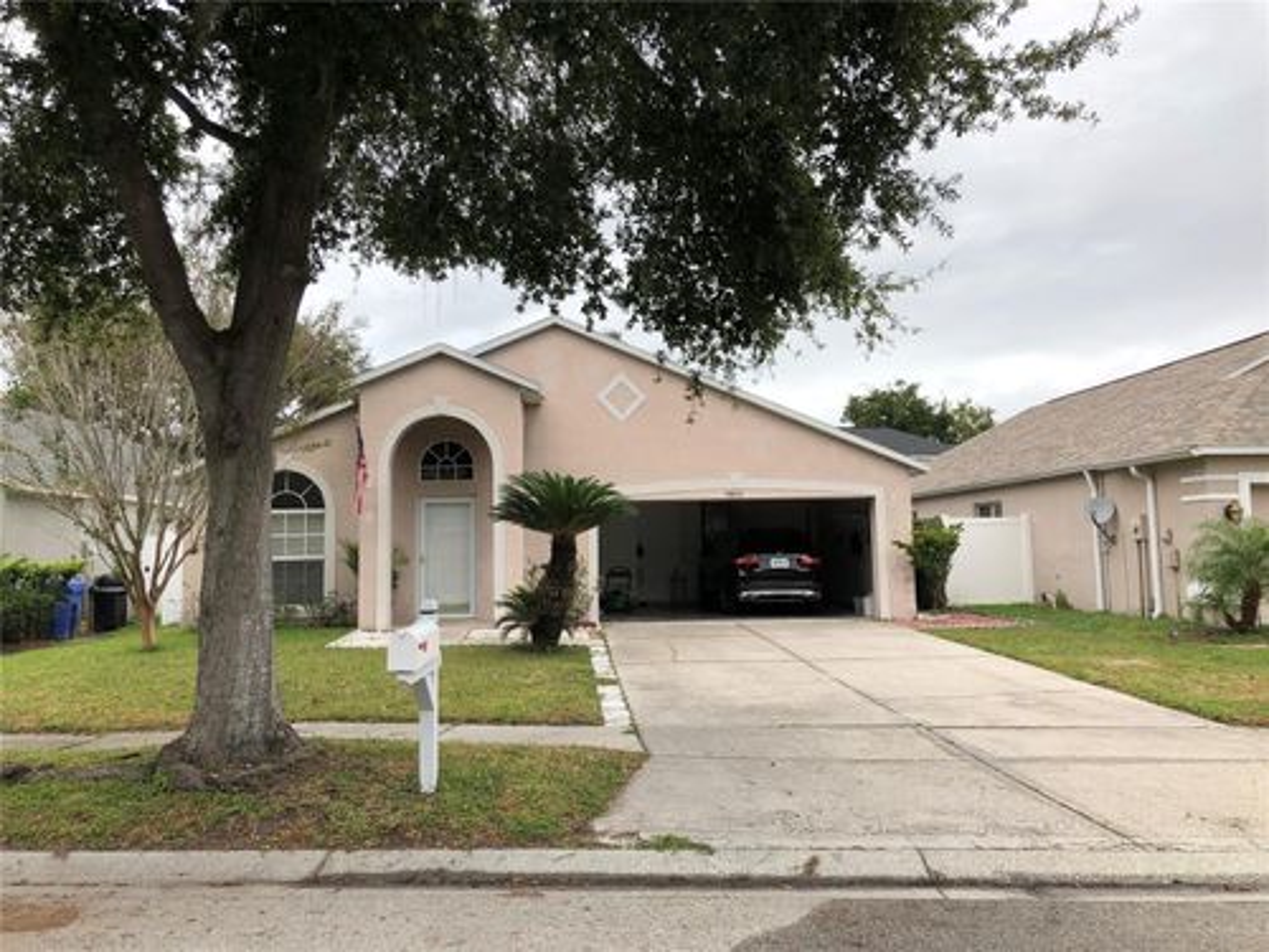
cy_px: 476
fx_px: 1026
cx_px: 634
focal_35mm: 28
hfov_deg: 63.4
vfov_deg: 49.7
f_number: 1.8
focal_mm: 4
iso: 20
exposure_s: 1/484
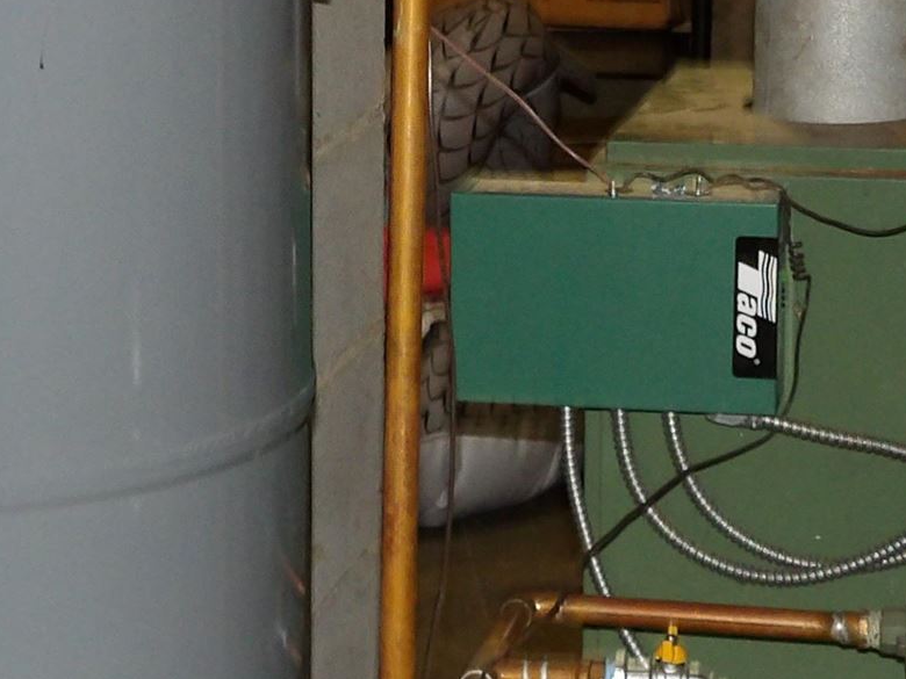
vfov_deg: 11.4
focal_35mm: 130
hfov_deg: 15.1
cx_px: 328
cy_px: 227
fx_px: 3402
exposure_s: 1/10
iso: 200
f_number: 3.6
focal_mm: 5.9
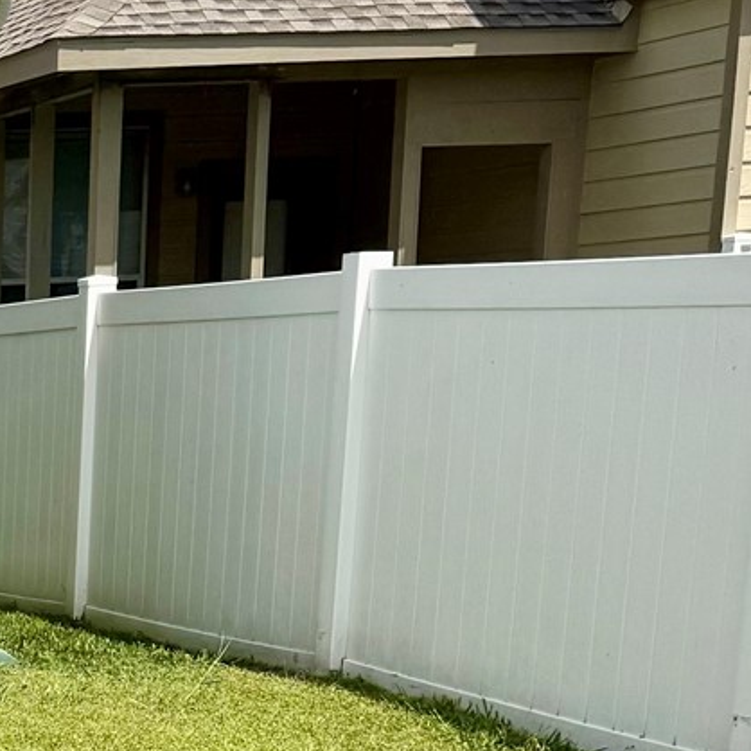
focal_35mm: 104
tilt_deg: -15.2
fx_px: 2553
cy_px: 1087
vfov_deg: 15.6
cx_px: -584
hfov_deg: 14.7
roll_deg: +2.9
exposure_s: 1/5814
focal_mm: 6.76
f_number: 1.78
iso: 80
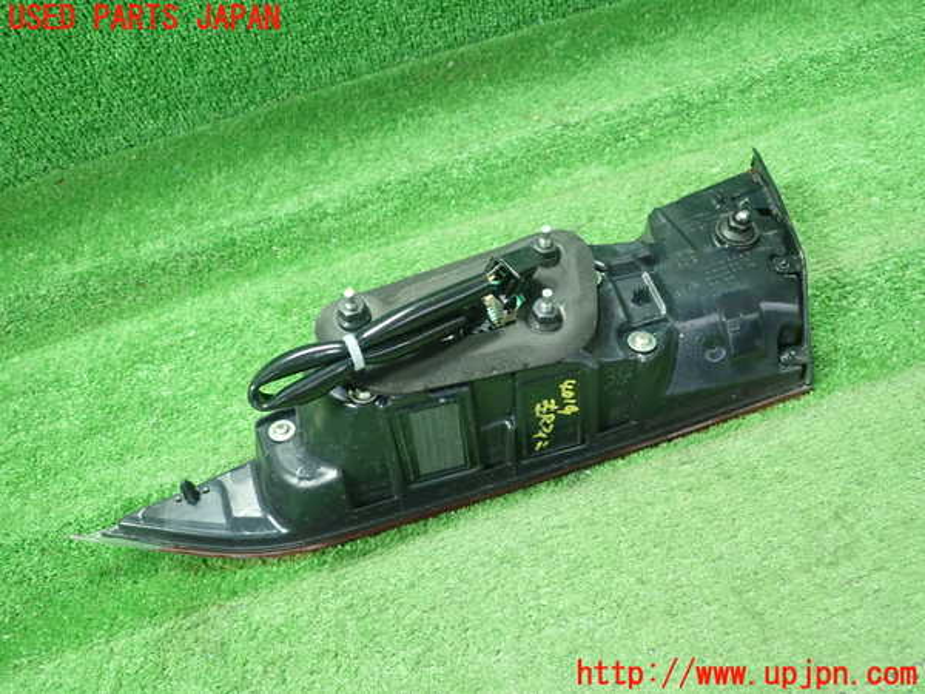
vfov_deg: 46.8
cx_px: 462
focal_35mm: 30
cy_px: 347
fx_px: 802
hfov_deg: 60.0
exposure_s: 1/100
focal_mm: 5.5
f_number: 2.3
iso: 800
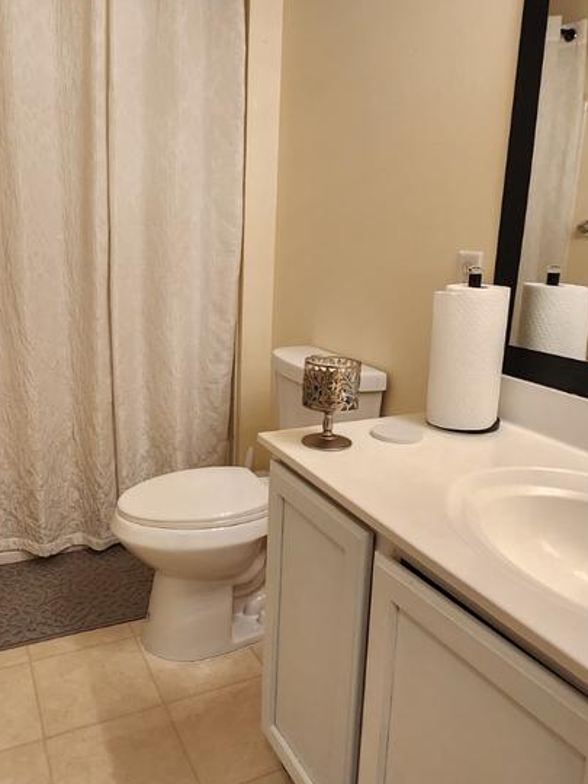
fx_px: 589
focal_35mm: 26
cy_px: 376
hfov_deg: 52.8
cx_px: 242
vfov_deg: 67.3
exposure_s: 1/60
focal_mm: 2.2
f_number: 2.2
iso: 200
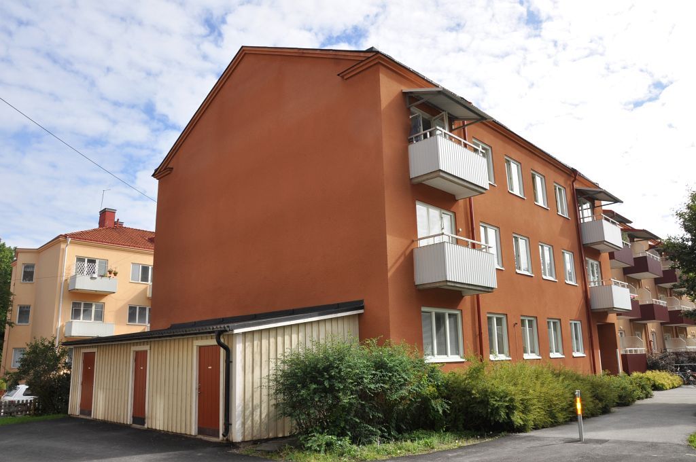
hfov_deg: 67.4
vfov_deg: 47.8
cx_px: 348
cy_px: 231
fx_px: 521
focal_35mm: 27
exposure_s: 1/200
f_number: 13
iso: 200
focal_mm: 18
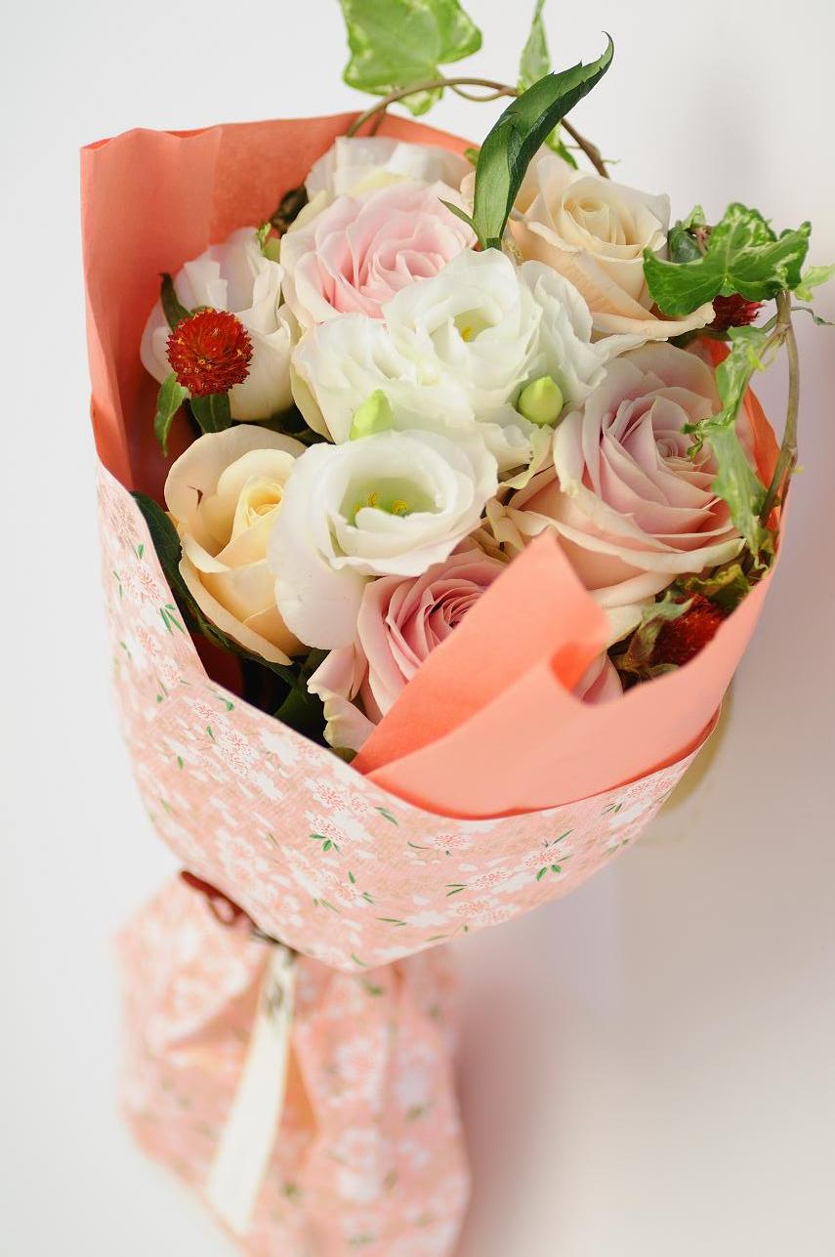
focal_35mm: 135
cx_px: 418
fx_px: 4708
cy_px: 628
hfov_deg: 10.1
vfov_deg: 15.2
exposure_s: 1/50
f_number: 3
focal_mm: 90
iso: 200
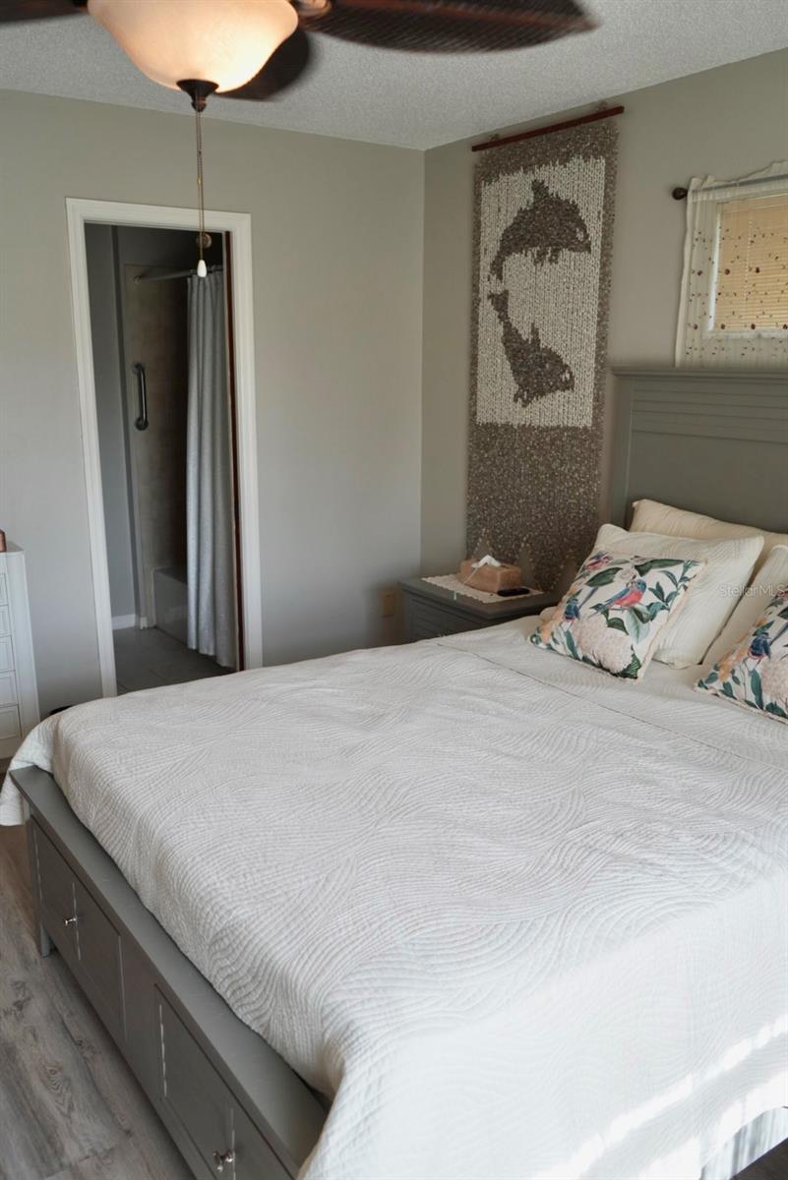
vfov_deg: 63.6
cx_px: 394
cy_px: 590
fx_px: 951
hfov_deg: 45.0
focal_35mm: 29
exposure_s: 1/160
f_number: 4
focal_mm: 29
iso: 800
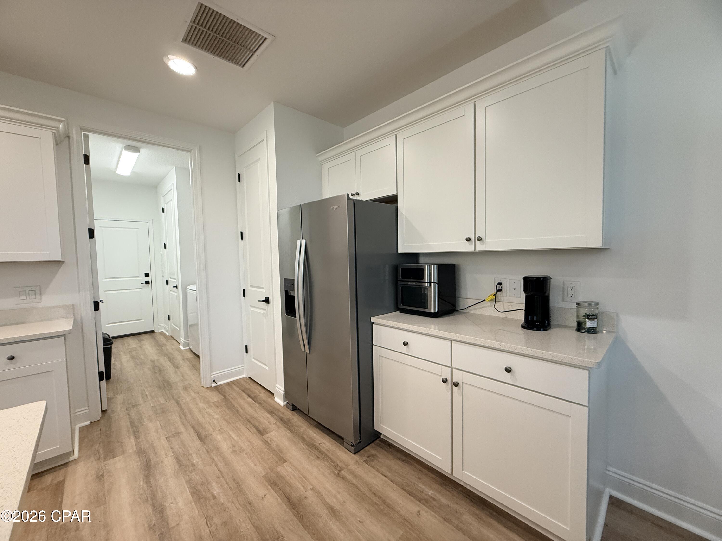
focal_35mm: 14
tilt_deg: -2.2
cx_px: 361
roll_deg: +0.9
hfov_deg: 102.1
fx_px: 292
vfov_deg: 85.7
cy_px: 270
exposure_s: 1/120
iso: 250
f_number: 2.2
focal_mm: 2.22
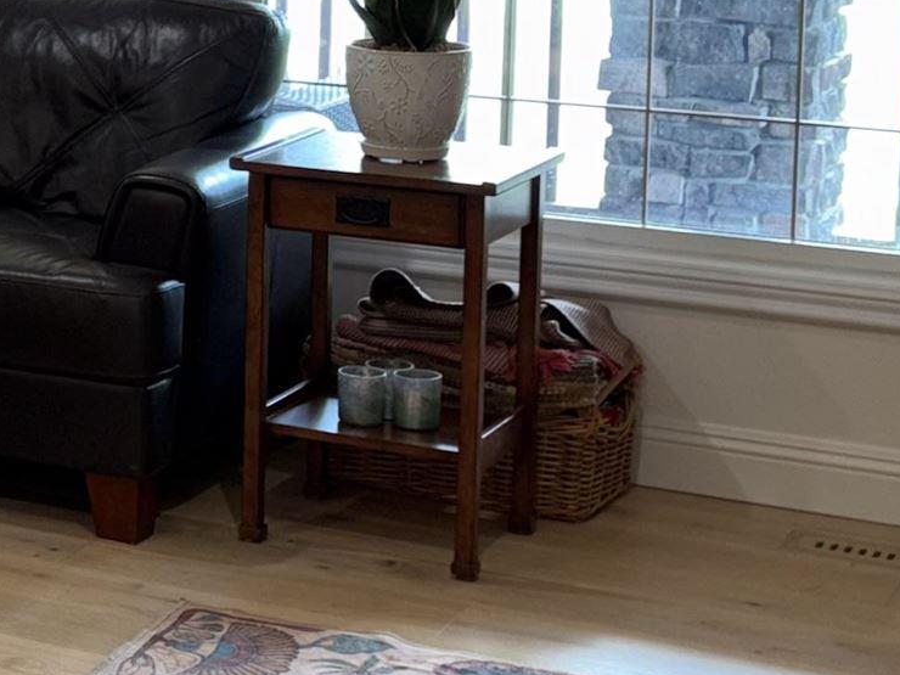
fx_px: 2808
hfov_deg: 16.2
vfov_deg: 13.4
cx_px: -549
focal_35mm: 108
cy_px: -62
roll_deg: +0.6
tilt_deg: -5.5
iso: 40
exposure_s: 1/22
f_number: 1.6
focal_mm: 5.96
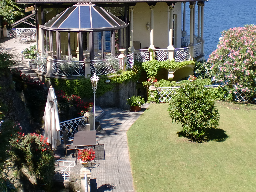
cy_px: 57
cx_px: 133
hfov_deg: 32.7
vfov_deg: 24.6
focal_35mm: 59
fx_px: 436
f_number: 3.1
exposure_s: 1/500
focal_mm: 6.3
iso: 64
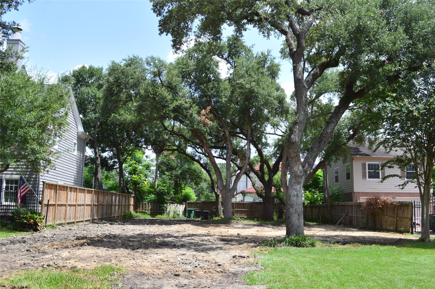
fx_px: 398
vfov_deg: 39.9
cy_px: 144
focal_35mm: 33
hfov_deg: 57.3
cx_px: 218
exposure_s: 1/400
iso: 400
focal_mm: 22
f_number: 11
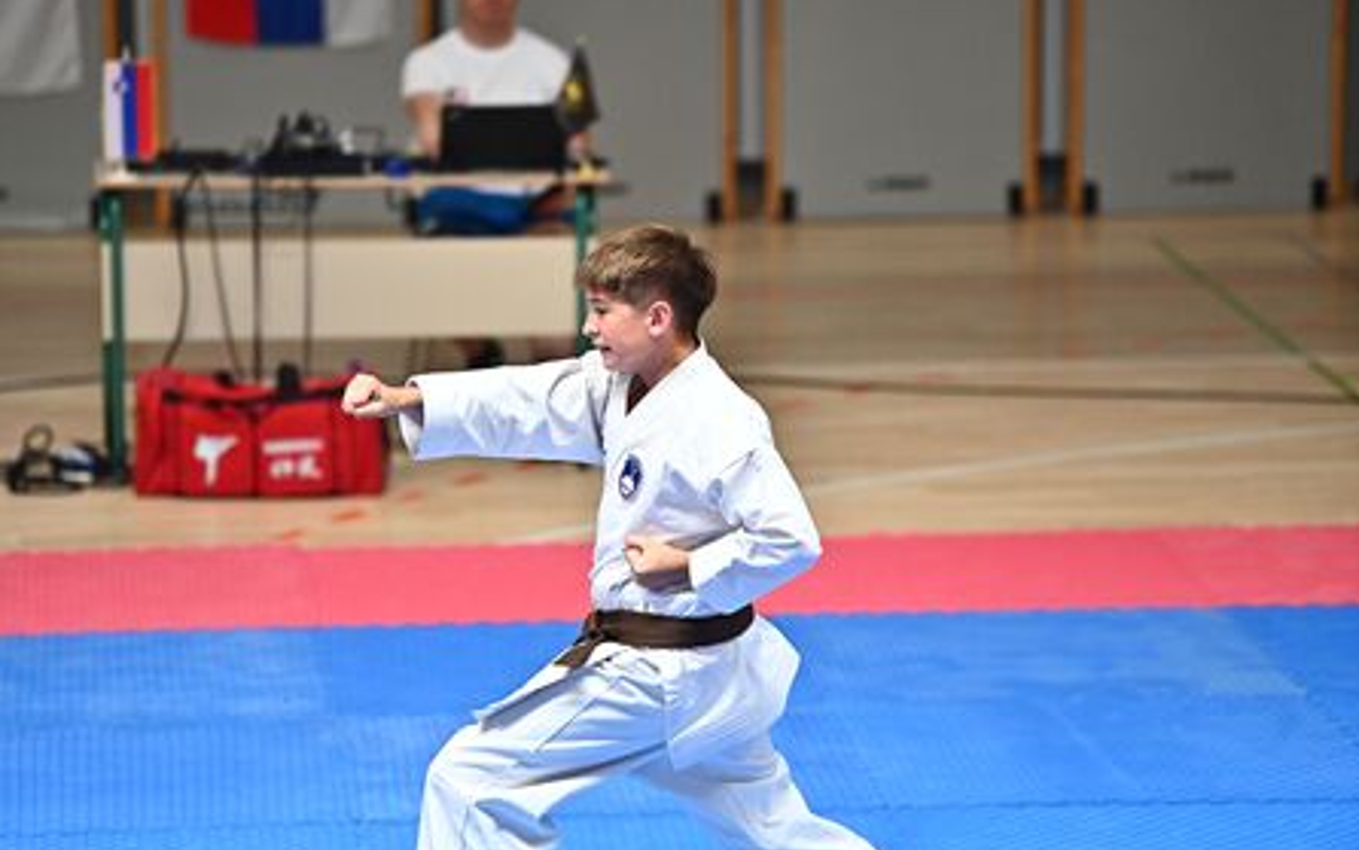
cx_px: 676
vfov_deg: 7.1
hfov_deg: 11.3
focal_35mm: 185
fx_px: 6854
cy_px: 442
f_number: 2.8
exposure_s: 1/3200
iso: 2000
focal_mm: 180
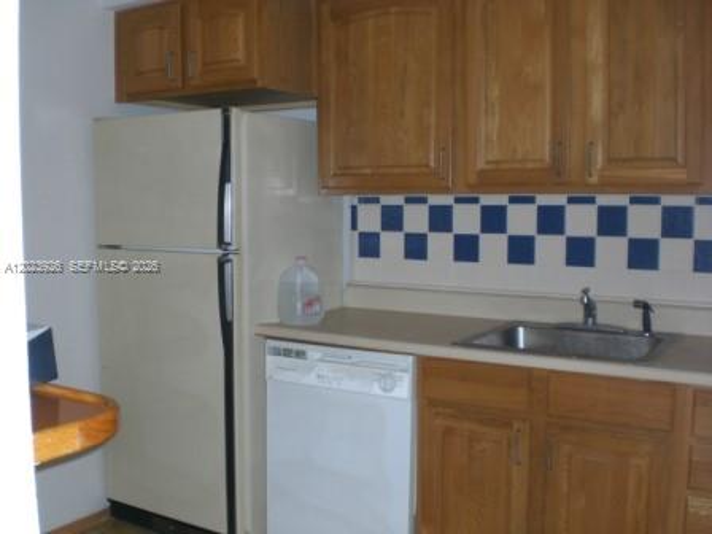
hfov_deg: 49.0
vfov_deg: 37.7
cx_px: 356
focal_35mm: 38
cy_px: 267
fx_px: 782
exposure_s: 1/60
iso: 100
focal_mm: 6.3
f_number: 3.1
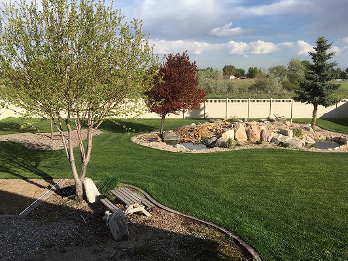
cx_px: 182
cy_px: 128
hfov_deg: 55.3
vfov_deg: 42.9
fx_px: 332
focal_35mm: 33
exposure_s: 1/1570
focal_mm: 4.15
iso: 25
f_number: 2.2
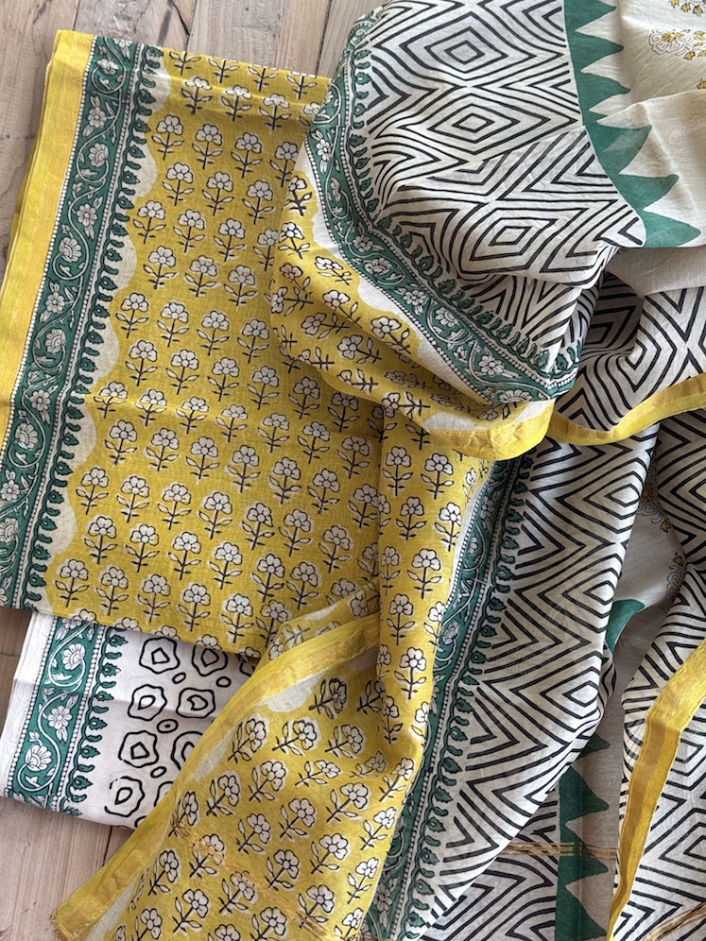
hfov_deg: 30.3
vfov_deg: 39.7
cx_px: 353
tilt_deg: -81.7
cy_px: 470
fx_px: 1305
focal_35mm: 48
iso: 64
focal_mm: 6.76
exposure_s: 1/199
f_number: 1.78
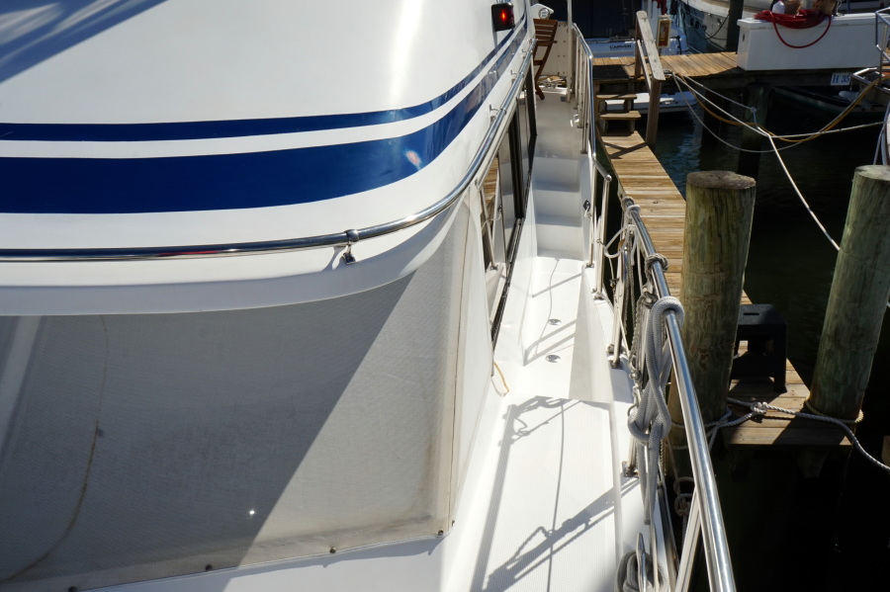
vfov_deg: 53.1
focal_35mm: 24
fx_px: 593
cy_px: 296
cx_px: 445
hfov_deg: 73.8
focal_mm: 16
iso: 100
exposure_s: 1/60
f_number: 14
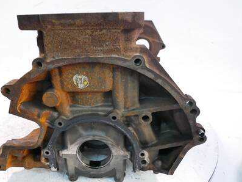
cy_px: 99
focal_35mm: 29
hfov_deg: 61.3
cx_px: 101
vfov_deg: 48.2
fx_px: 203
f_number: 3.5
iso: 1250
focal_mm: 12
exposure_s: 1/60
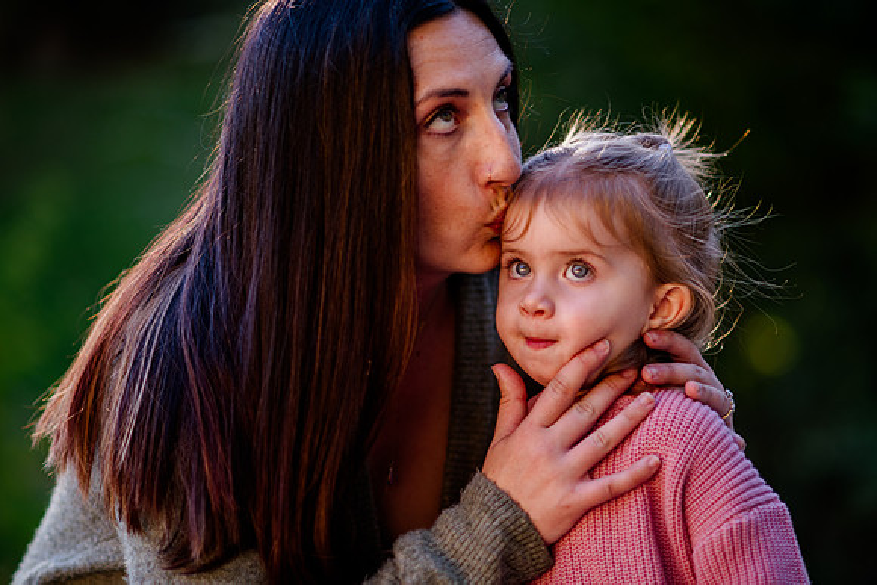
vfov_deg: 11.7
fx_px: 2867
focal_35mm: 118
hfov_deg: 17.4
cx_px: 467
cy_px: 317
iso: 200
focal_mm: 105
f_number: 2
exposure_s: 1/250
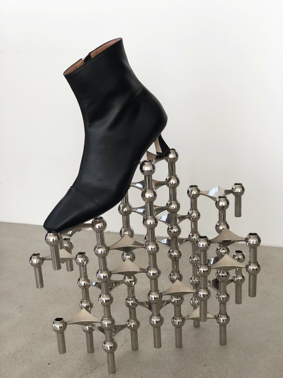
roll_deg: +2.8
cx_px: 142
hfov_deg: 25.7
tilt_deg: -15.9
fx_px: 621
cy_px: 189
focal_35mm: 57
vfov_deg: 33.8
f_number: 2.8
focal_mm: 6.6
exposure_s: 1/30
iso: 32
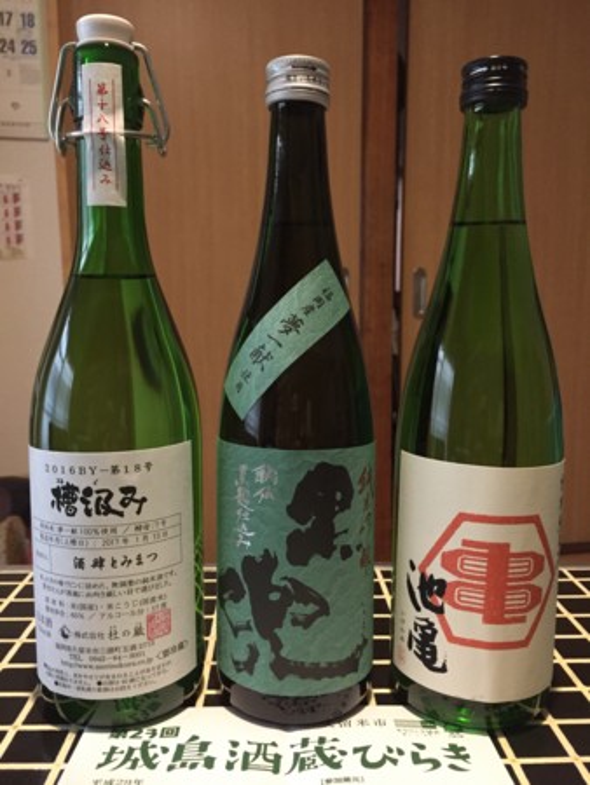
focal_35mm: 29
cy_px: 392
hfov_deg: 48.3
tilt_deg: -7.7
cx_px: 295
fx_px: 658
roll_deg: +0.9
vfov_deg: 61.6
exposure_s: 1/20
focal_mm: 4.15
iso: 200
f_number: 2.2
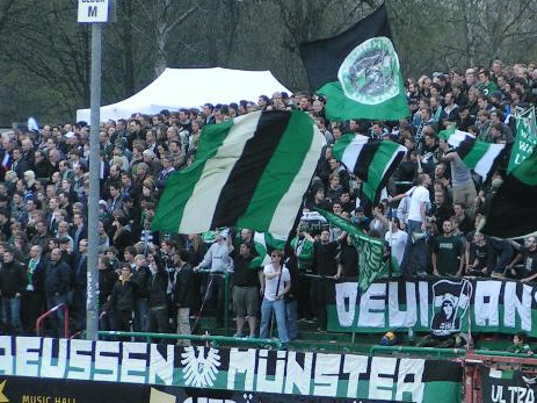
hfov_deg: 7.6
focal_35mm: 259
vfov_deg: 5.7
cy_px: 175
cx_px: 448
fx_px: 4017
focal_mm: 22.9
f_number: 3.5
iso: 125
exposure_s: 1/160
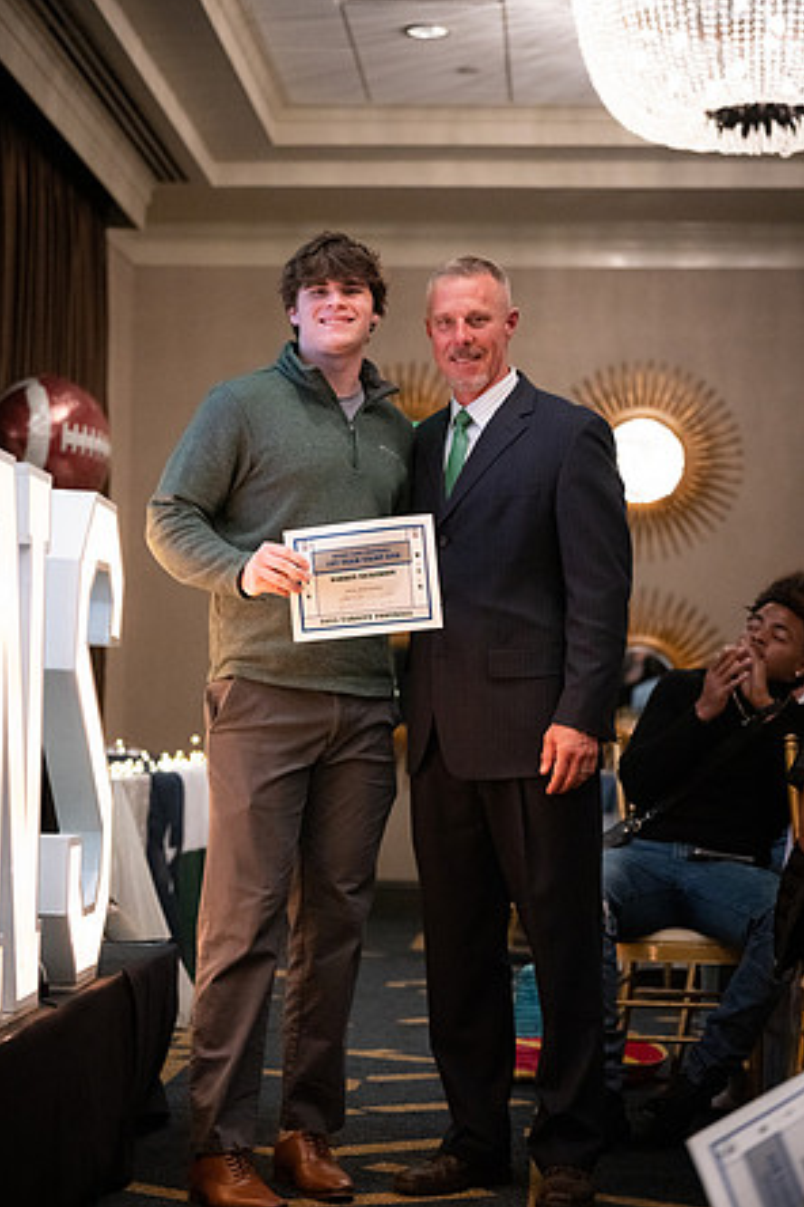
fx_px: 2378
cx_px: 399
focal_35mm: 71
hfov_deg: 19.2
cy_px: 601
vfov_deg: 28.5
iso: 12800
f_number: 2.8
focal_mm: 70
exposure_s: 1/320
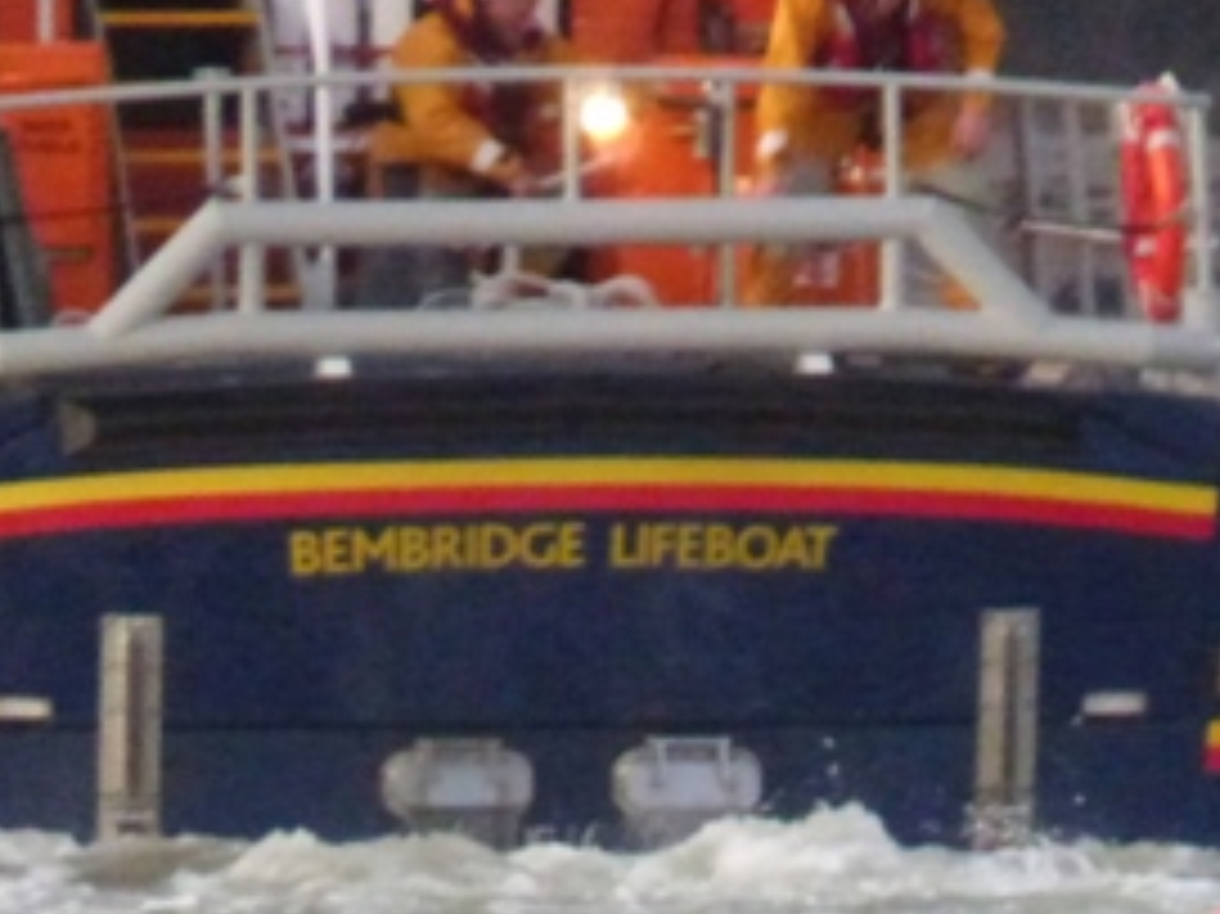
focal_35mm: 2043
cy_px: 851
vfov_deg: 0.7
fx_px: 71971
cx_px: 1400
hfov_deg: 1.0
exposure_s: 1/30
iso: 3200
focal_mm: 140.76
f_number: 5.6
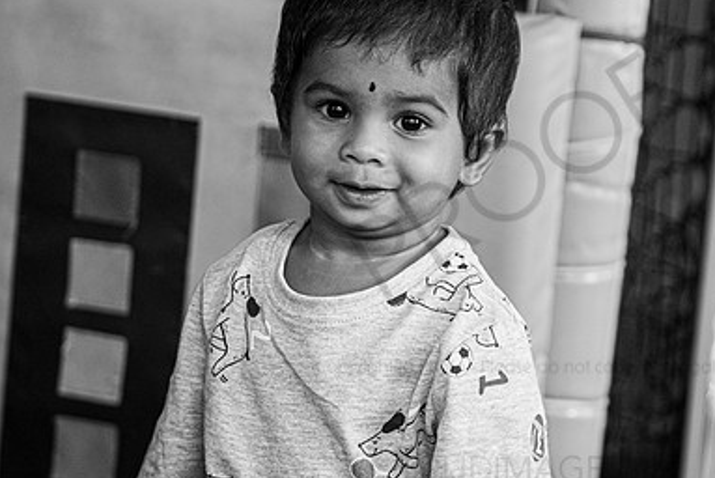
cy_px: 232
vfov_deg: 8.5
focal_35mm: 162
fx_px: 3220
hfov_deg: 12.6
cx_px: 521
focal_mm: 71.5
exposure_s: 1/60
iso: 1600
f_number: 2.8
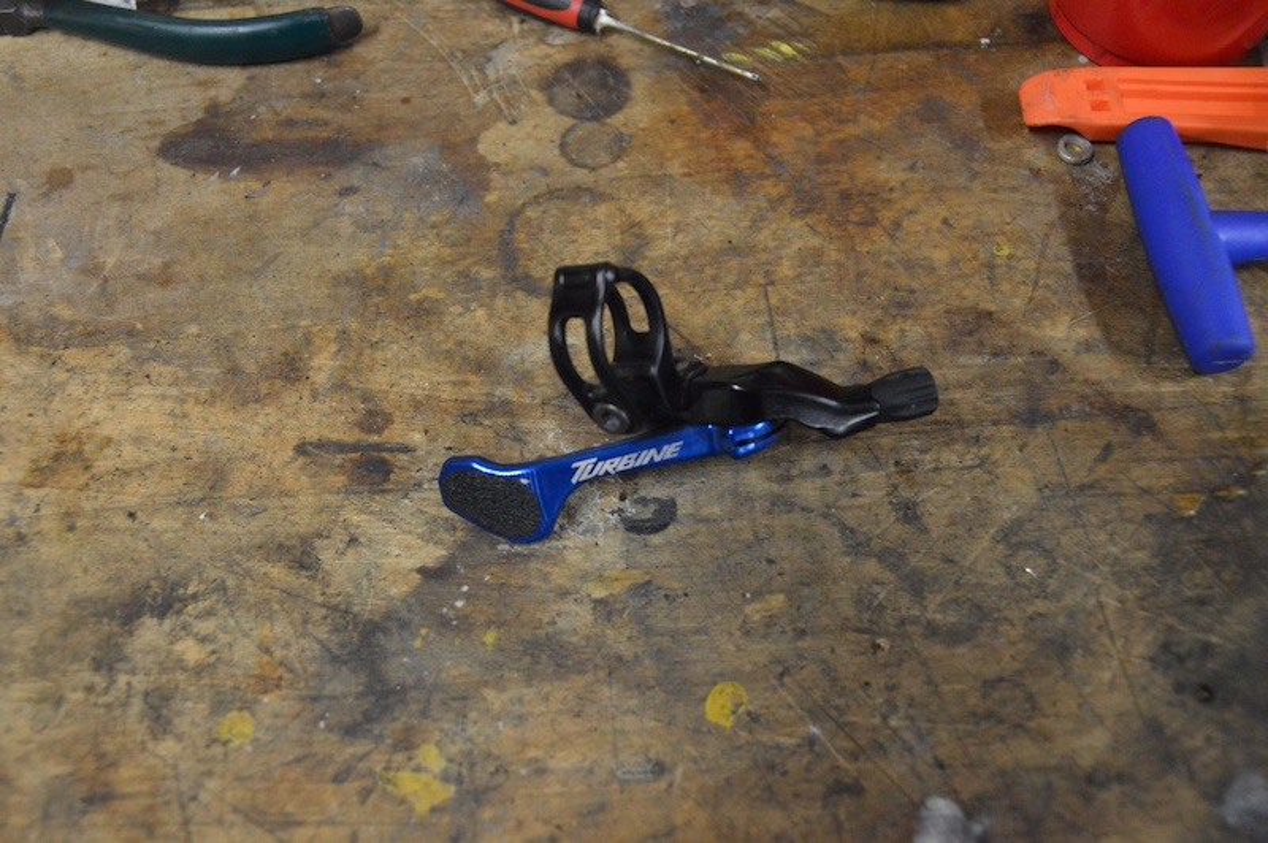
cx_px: 634
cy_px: 422
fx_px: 1267
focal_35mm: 36
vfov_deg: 36.8
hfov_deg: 53.2
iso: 3200
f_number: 3.8
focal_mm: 24
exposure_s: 1/125
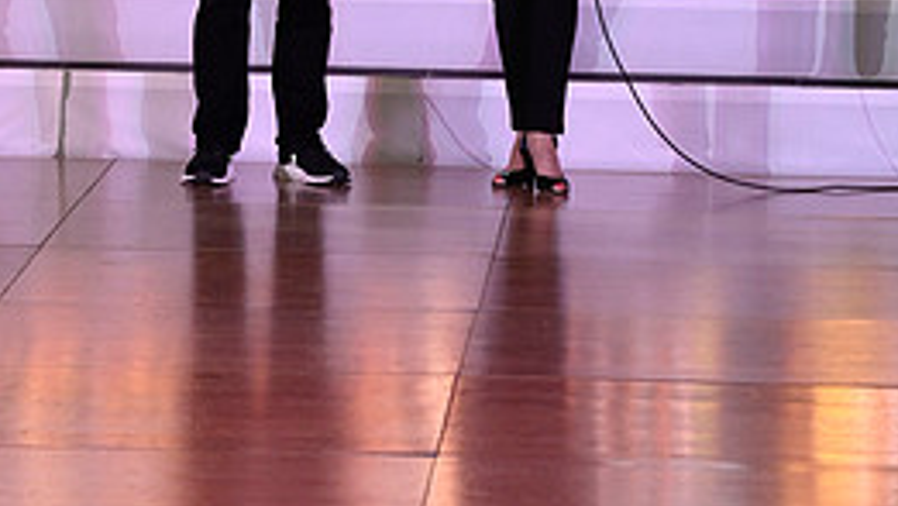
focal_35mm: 303
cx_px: 304
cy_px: -361
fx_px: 7217
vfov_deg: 4.0
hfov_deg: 7.1
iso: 2000
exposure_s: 1/200
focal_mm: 130
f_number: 5
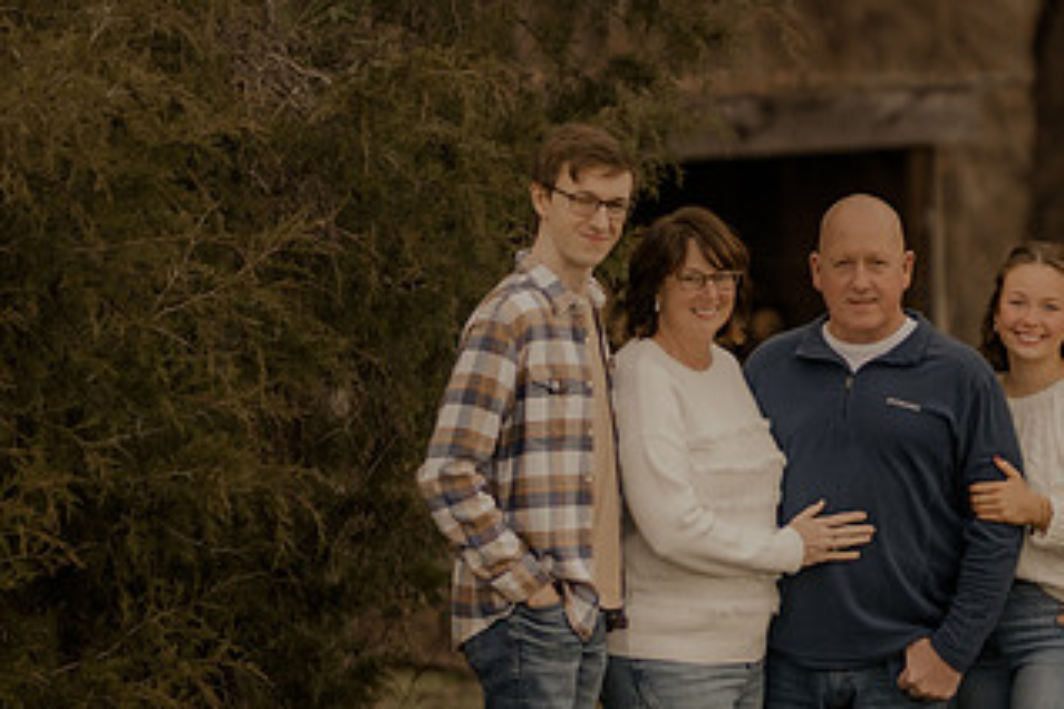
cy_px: 605
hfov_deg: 8.5
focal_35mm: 241
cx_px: 718
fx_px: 7122
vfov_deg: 5.7
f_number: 1.4
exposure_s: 1/800
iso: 200
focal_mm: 85
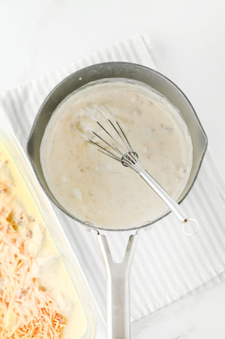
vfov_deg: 39.6
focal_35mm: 50
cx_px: 112
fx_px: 470
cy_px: 170
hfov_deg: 26.9
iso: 400
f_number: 5.6
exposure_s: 1/100
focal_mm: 50
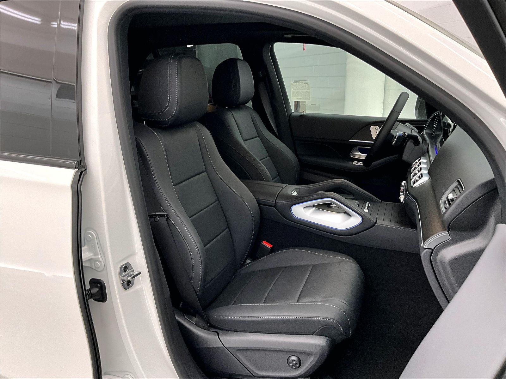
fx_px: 424
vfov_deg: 48.2
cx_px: 253
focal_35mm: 29
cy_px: 190
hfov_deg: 61.7
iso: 125
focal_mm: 3
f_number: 1.8
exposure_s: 1/60
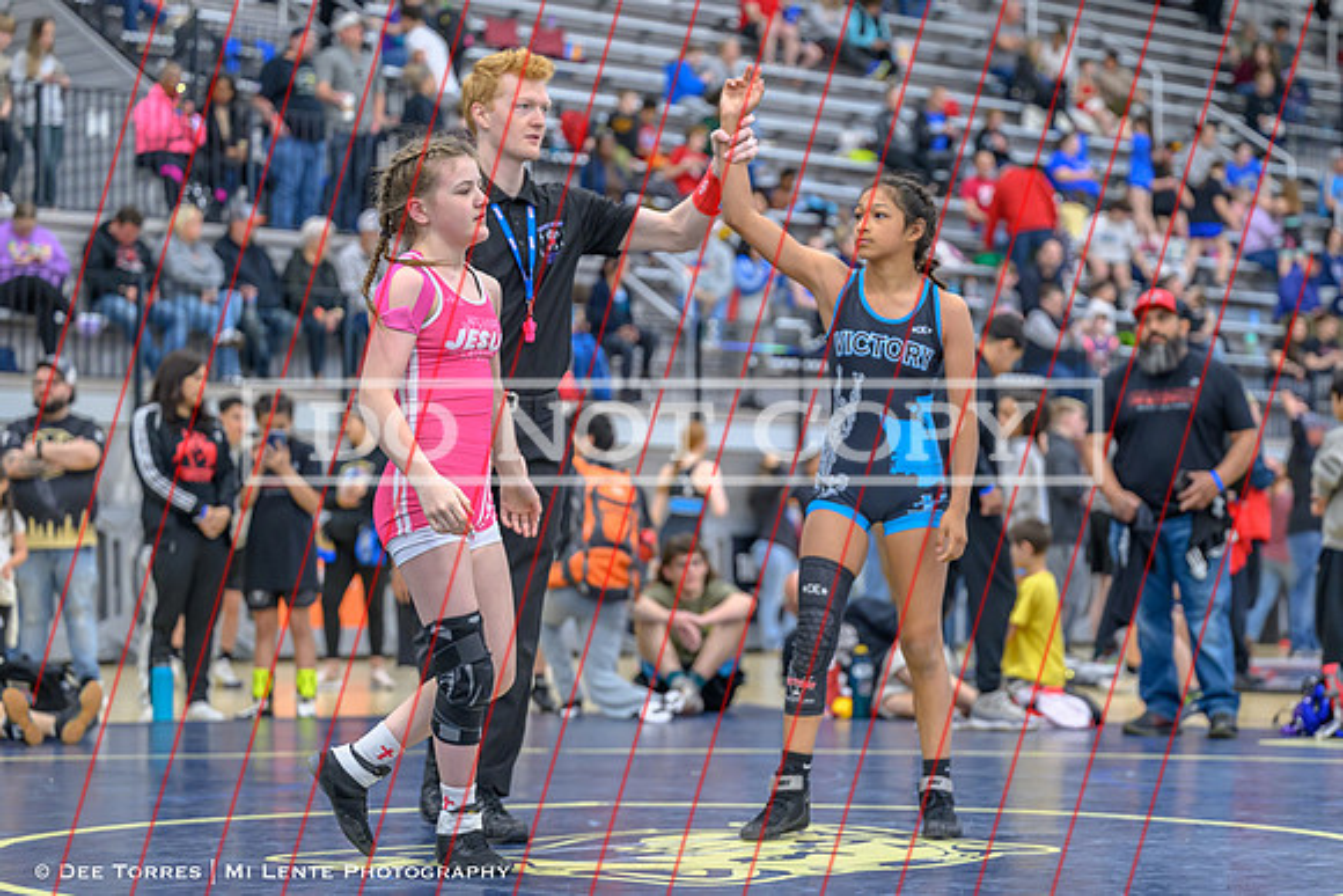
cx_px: 854
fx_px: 3755
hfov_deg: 20.2
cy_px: 426
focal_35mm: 101
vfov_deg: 13.6
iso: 2000
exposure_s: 1/500
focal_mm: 79
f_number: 2.8
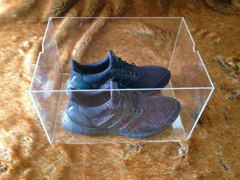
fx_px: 229
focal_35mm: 33
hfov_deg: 55.4
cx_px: 120
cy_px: 90
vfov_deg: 42.9
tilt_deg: -49.2
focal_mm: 4.12
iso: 250
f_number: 2.4
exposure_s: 1/20
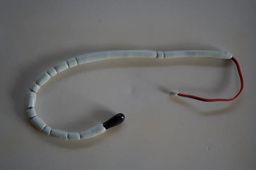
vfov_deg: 29.8
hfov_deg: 43.7
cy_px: 85
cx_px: 128
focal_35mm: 45
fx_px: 320
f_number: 4
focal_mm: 30
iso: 2000
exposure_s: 1/160
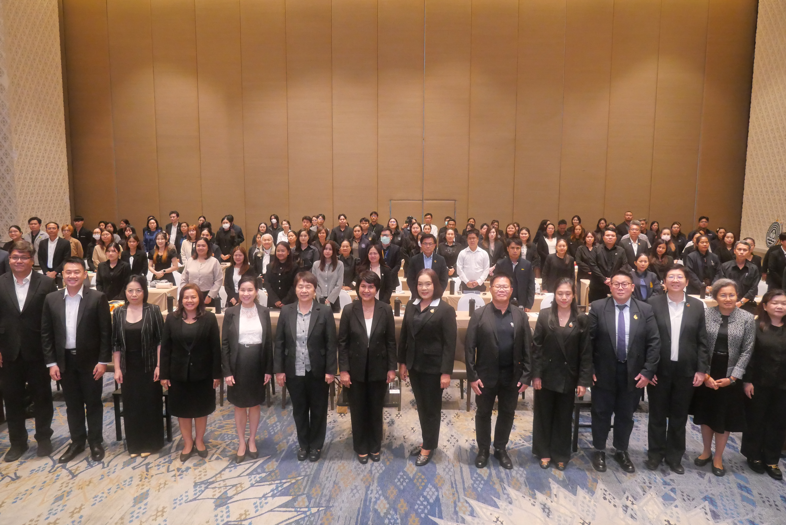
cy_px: 262
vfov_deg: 53.2
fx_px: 524
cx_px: 393
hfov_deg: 73.7
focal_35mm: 24
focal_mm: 12
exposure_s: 1/60
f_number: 3.5
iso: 3200
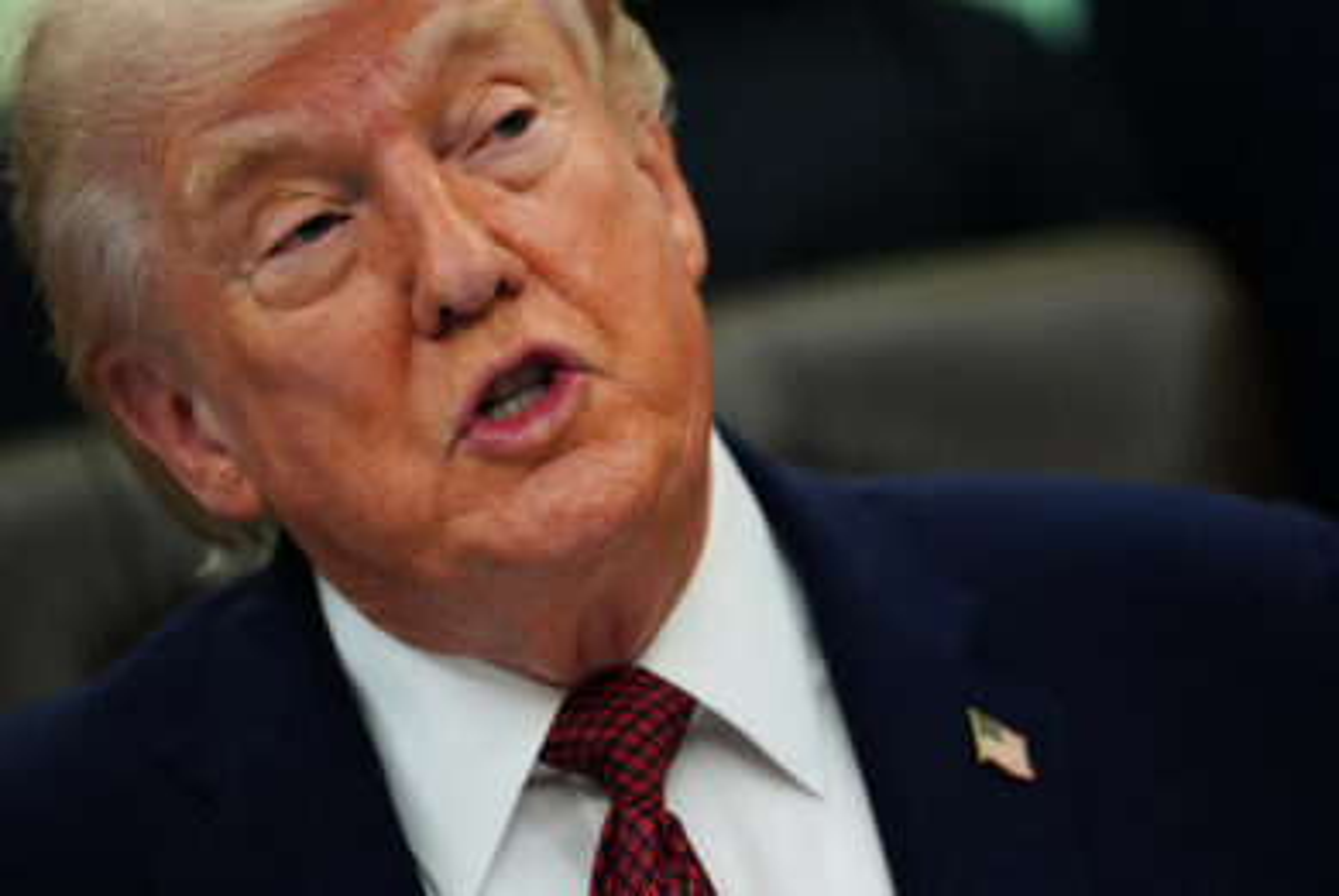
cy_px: 448
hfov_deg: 9.1
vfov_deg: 6.1
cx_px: 670
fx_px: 8378
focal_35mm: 225
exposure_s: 1/500
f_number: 2
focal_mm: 150
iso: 2000
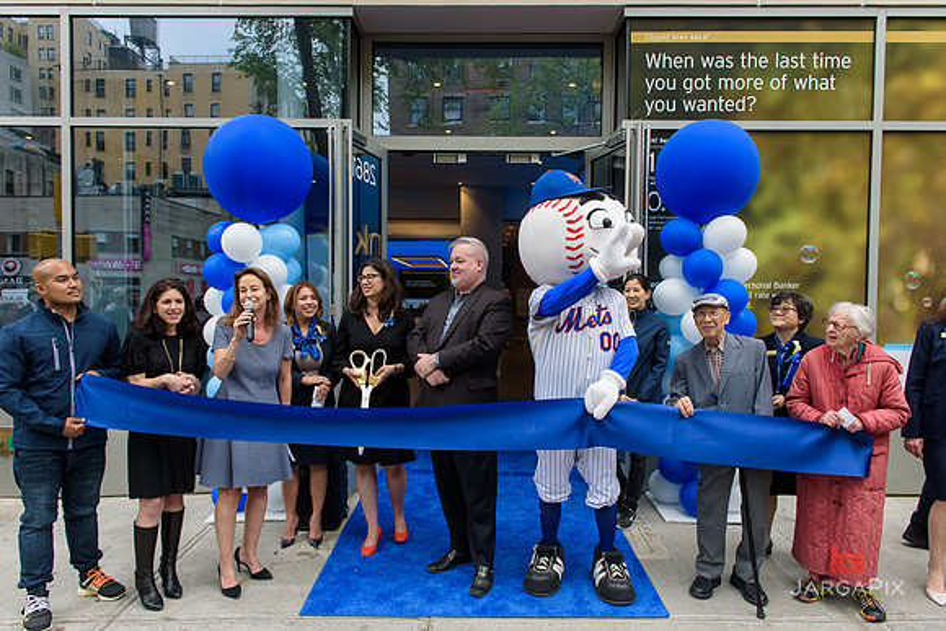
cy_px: 316
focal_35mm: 24
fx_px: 631
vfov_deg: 53.2
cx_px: 473
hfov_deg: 73.7
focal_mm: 24
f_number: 5
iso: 200
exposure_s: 1/250
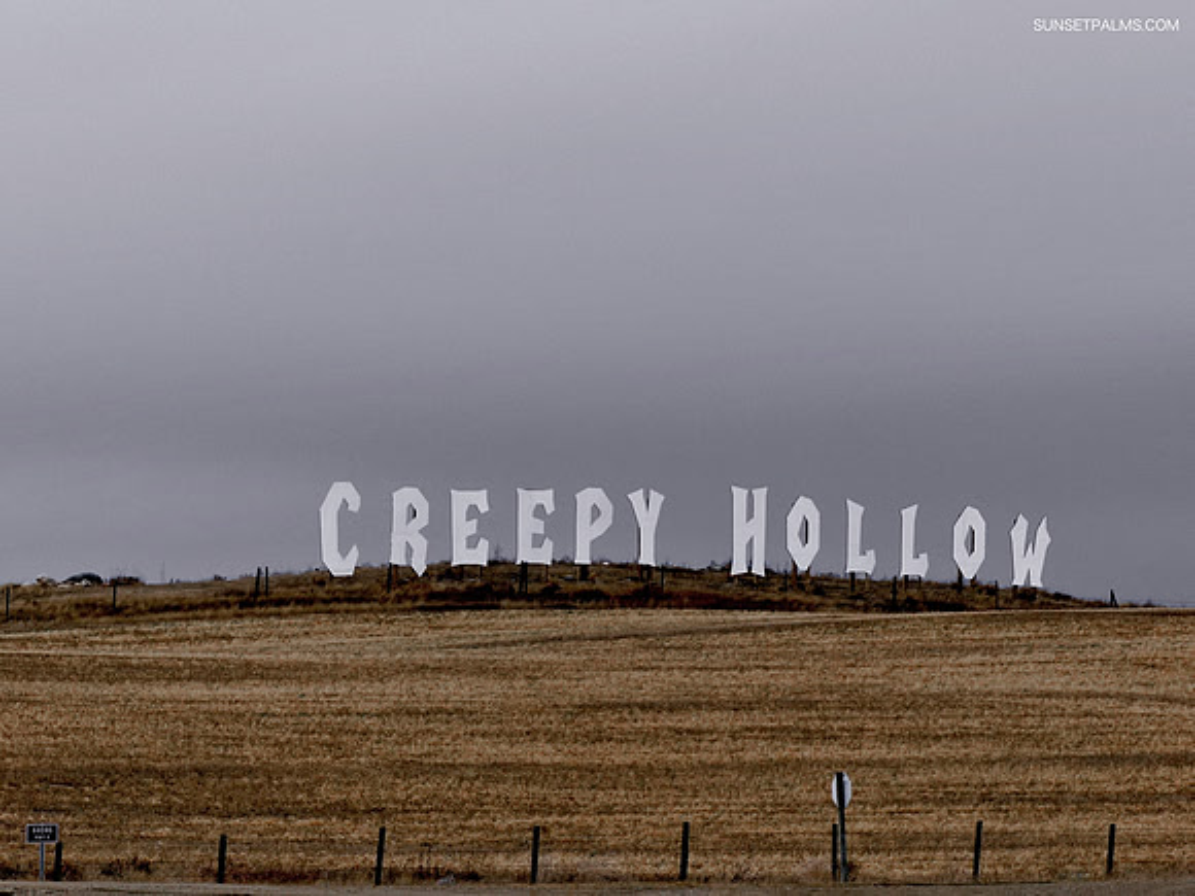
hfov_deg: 8.1
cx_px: 598
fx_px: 8458
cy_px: 448
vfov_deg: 6.1
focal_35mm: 245
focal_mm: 44
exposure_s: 1/400
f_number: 4
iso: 100
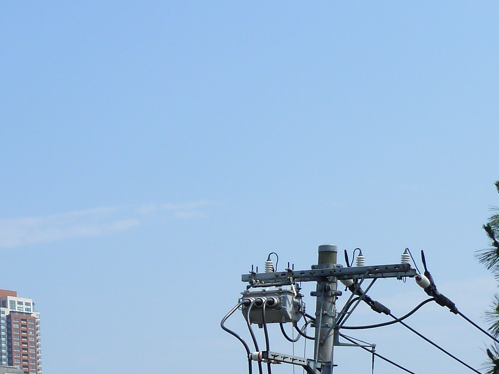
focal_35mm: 102
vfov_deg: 14.1
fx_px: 1470
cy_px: 440
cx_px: -45
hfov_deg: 18.5
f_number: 5
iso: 80
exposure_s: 1/500
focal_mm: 6.9
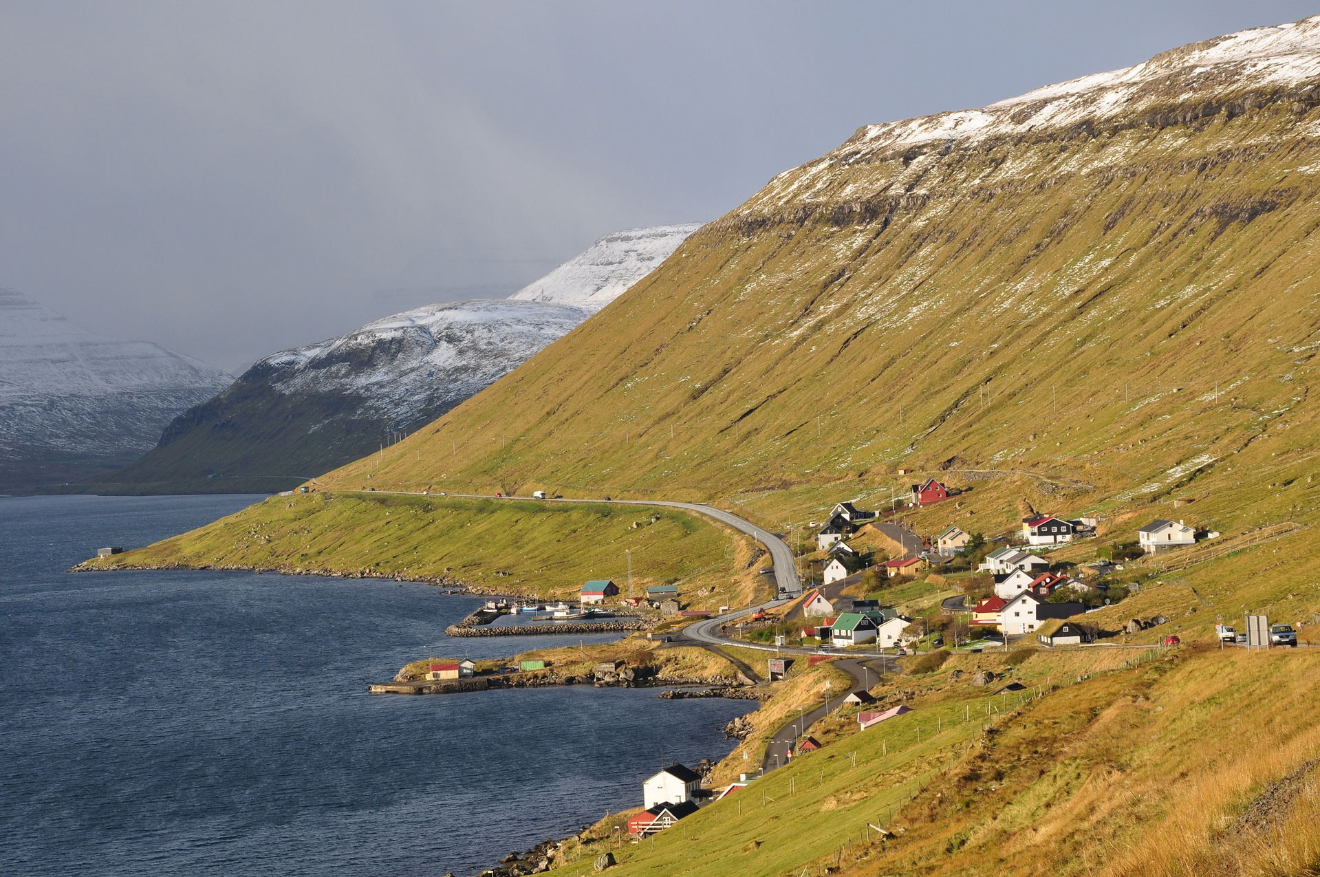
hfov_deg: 21.9
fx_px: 3406
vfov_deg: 14.7
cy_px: 438
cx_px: 660
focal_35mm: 93
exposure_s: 1/250
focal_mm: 62
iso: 200
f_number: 10
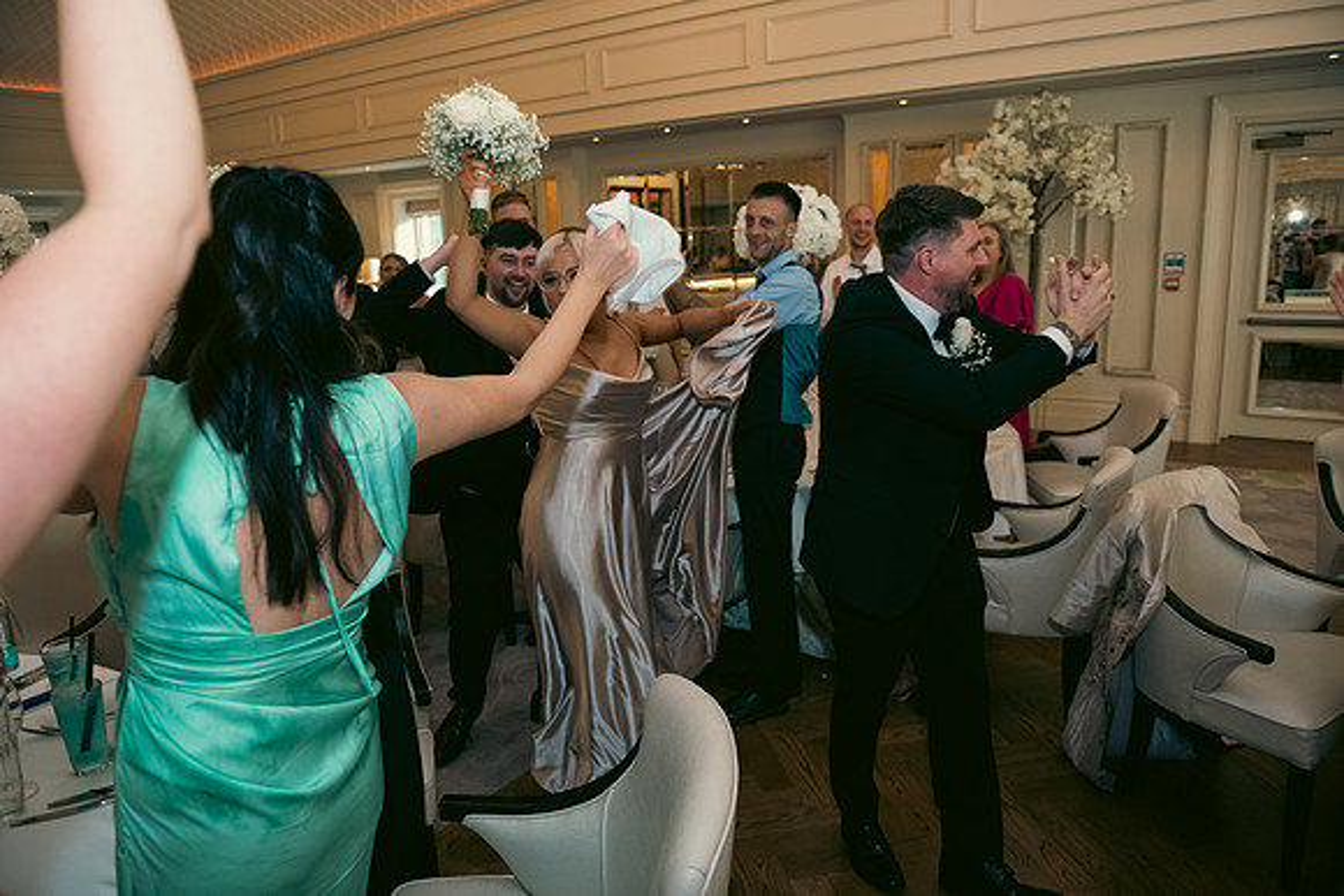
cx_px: 672
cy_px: 448
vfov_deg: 53.2
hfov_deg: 73.7
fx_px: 896
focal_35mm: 24
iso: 800
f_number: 3.5
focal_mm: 24
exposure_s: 1/160
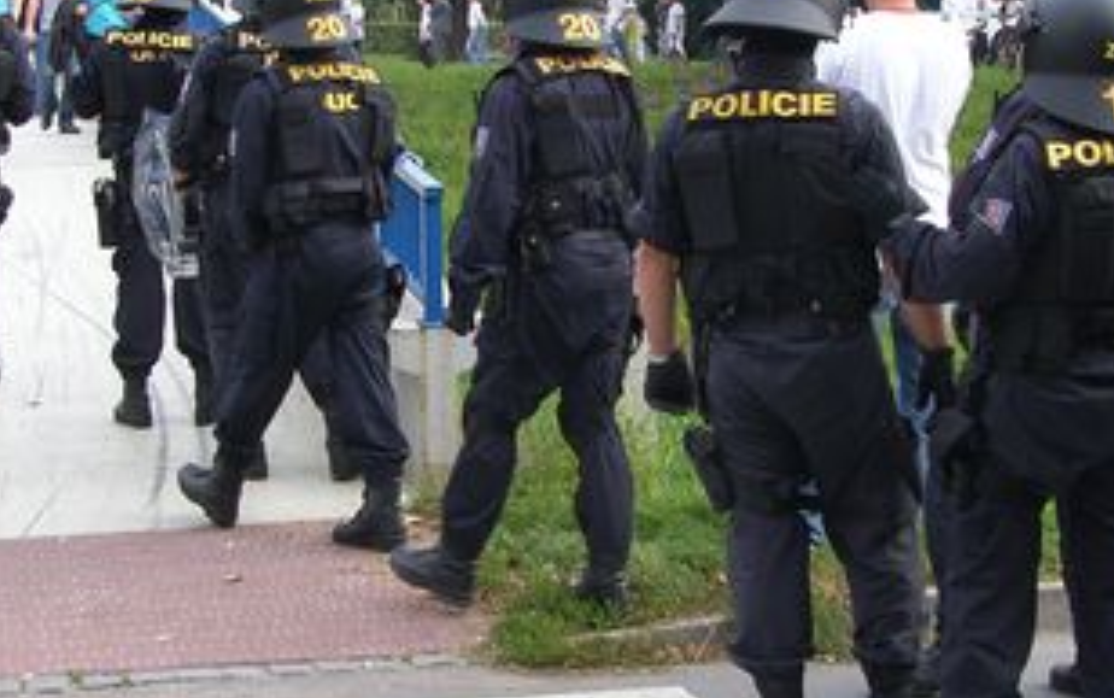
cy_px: 297
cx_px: 535
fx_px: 2339
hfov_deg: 26.8
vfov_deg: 17.0
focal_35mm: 77
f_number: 4.6
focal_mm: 9
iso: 50
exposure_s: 1/125
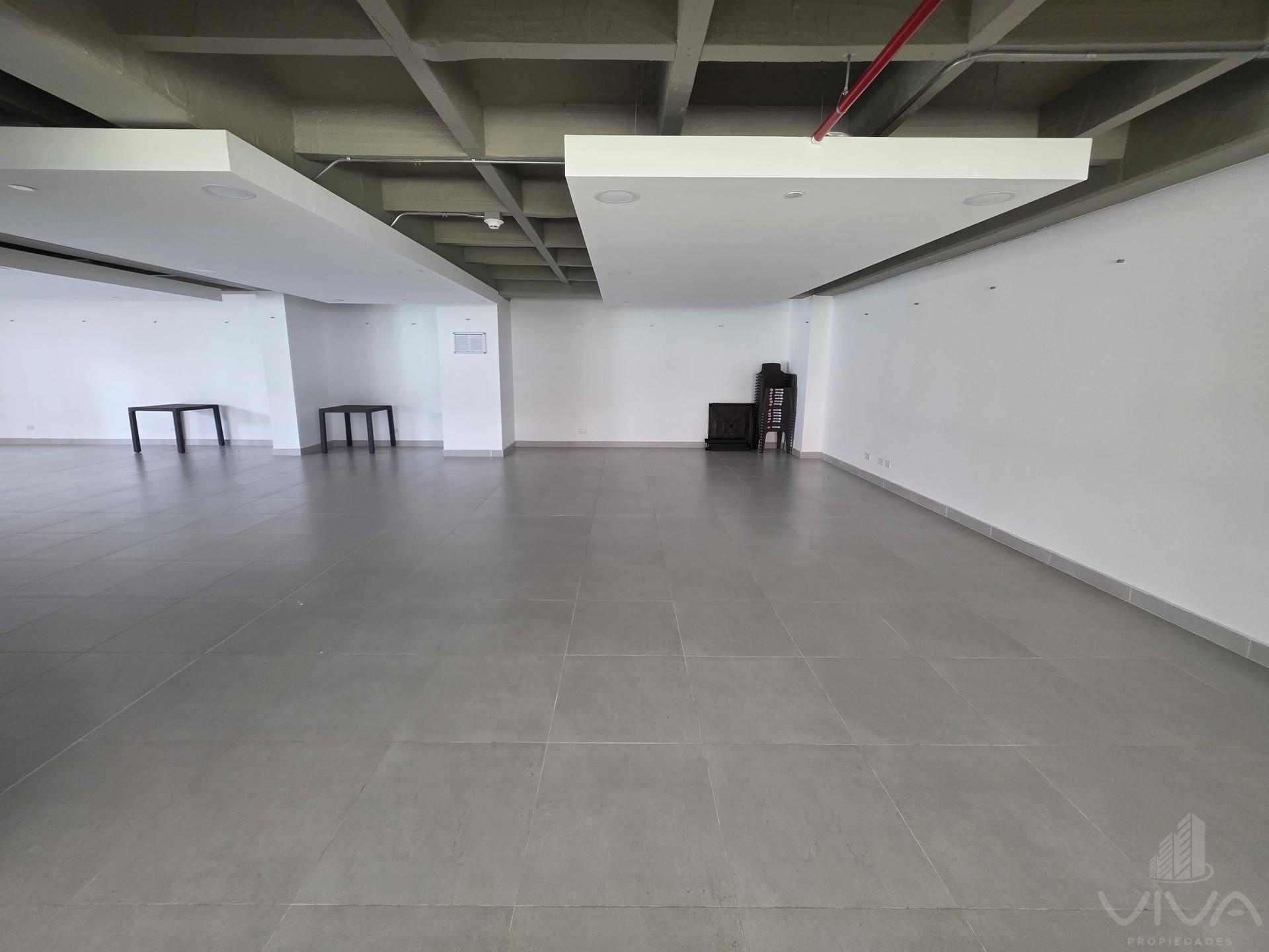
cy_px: 476
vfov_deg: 89.9
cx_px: 634
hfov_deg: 106.2
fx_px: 477
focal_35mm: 13
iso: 250
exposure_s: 1/66
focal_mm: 2.2
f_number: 1.9
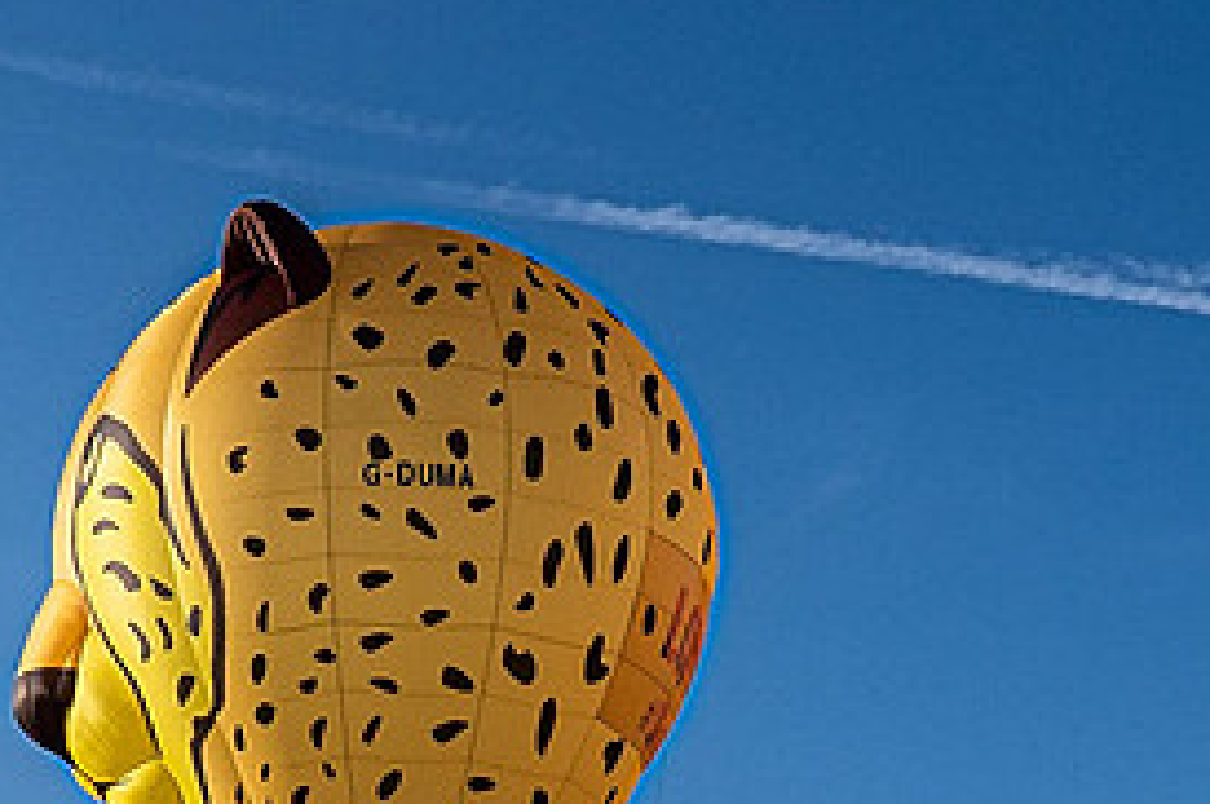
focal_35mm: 98
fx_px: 3290
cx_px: 232
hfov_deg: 20.6
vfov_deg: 13.9
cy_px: 510
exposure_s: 1/300
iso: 200
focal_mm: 18.5
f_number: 8
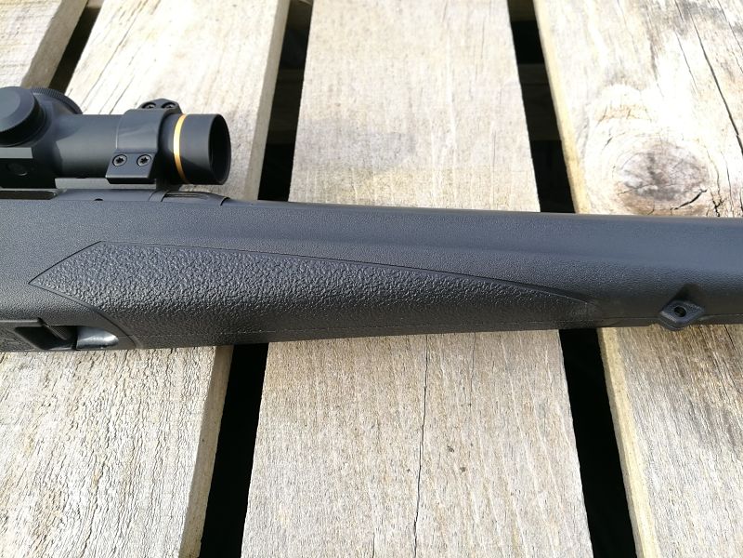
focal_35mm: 27
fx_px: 580
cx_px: 372
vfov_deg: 51.4
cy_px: 279
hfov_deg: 65.3
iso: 50
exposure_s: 1/196
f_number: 2.2
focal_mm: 4.5
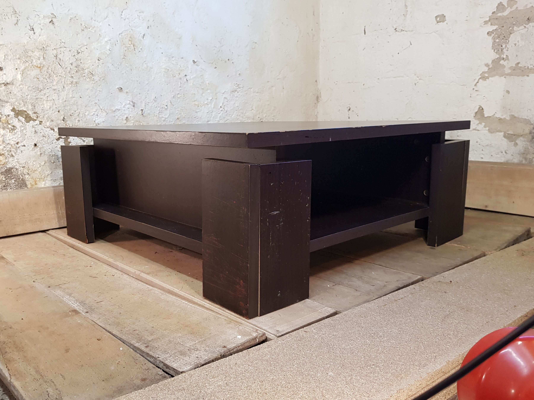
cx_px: 267
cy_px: 200
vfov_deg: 53.1
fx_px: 401
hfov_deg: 67.3
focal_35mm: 26
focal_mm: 4.2
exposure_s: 1/50
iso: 125
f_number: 1.7
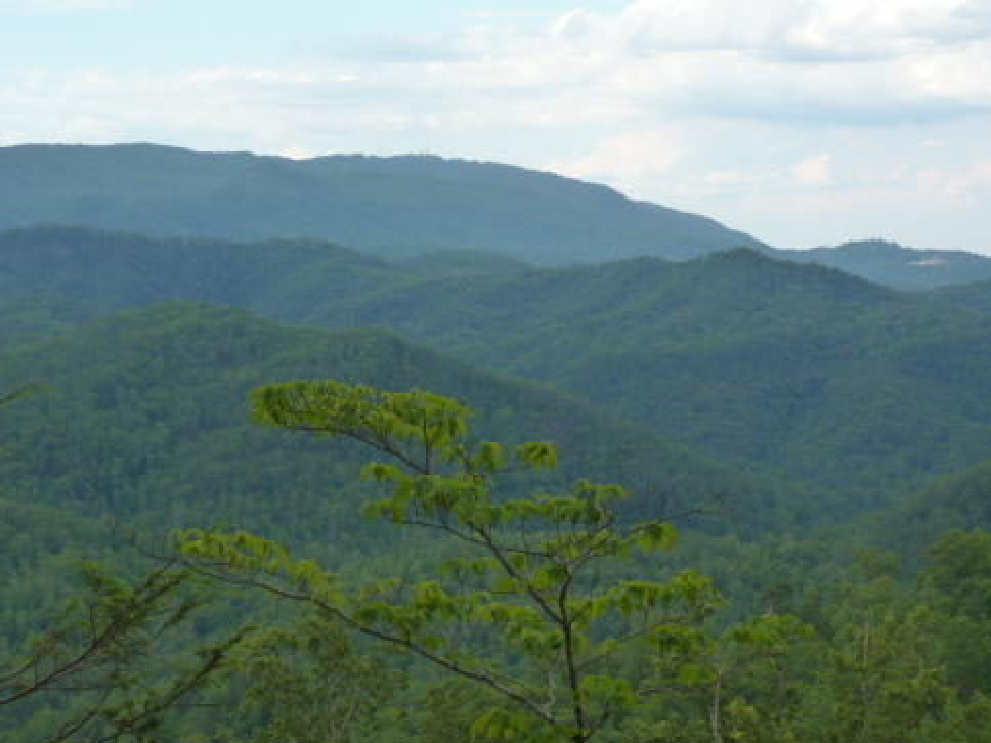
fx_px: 2462
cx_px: 524
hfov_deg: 22.8
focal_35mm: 86
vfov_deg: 17.2
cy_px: 295
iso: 160
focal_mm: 11.7
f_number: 4.6
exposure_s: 1/250
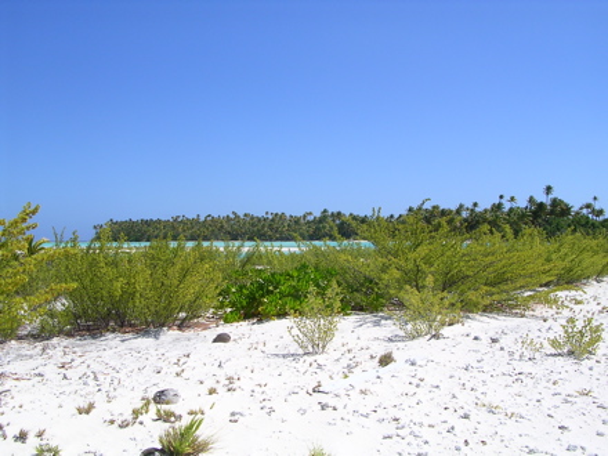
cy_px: 228
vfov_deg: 37.7
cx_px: 304
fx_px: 667
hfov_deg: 49.0
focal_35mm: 38
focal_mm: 5.8
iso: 100
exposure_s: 1/391
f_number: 5.6
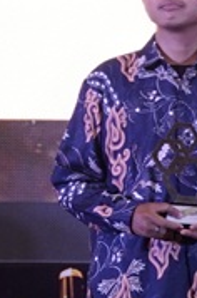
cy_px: 3
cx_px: -301
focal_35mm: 304
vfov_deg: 6.8
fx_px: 2505
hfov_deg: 4.4
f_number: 4
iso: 1250
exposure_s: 1/60
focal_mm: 45
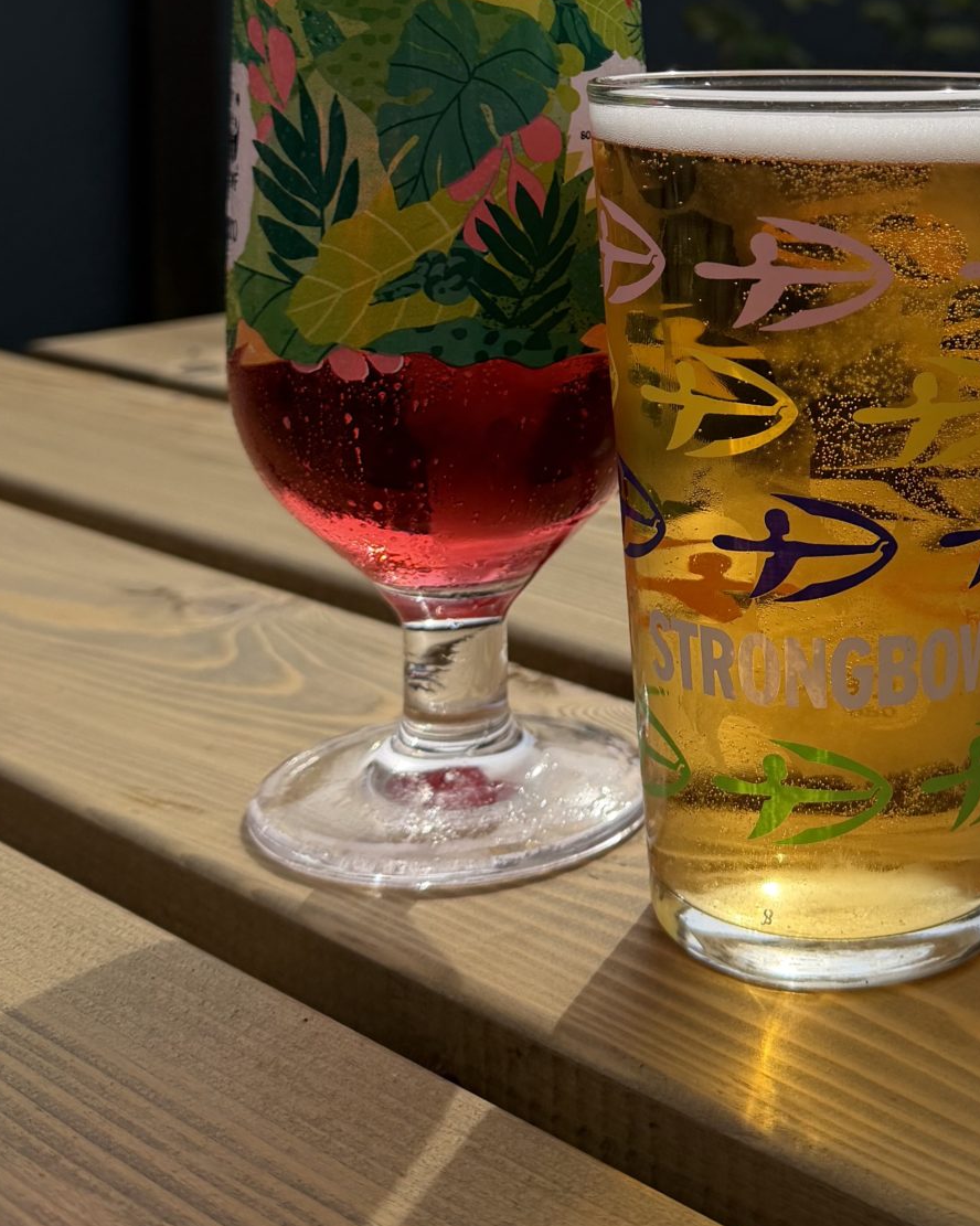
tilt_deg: -7.7
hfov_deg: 27.3
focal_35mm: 54
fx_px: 1959
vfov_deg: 33.7
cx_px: 834
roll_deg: -2.1
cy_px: 236
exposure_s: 1/10309
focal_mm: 6.76
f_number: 1.78
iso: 100
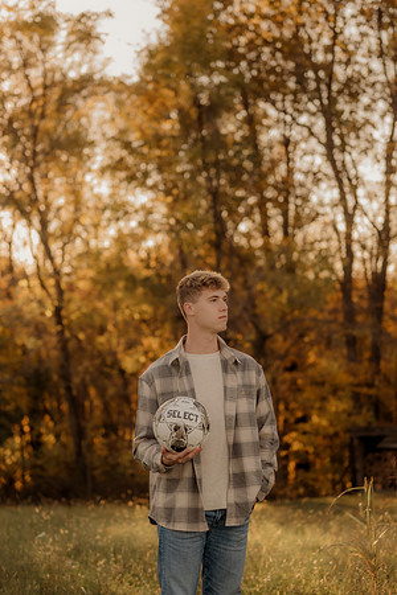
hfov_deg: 18.2
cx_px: 198
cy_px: 298
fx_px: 1241
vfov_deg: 27.0
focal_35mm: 75
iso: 250
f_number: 1.8
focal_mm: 50
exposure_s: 1/1250
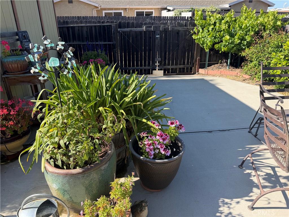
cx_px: 144
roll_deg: +0.8
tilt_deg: -22.9
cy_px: 108
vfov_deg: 56.8
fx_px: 200
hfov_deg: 71.6
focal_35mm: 24
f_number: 1.78
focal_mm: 6.76
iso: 80
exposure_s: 1/1522
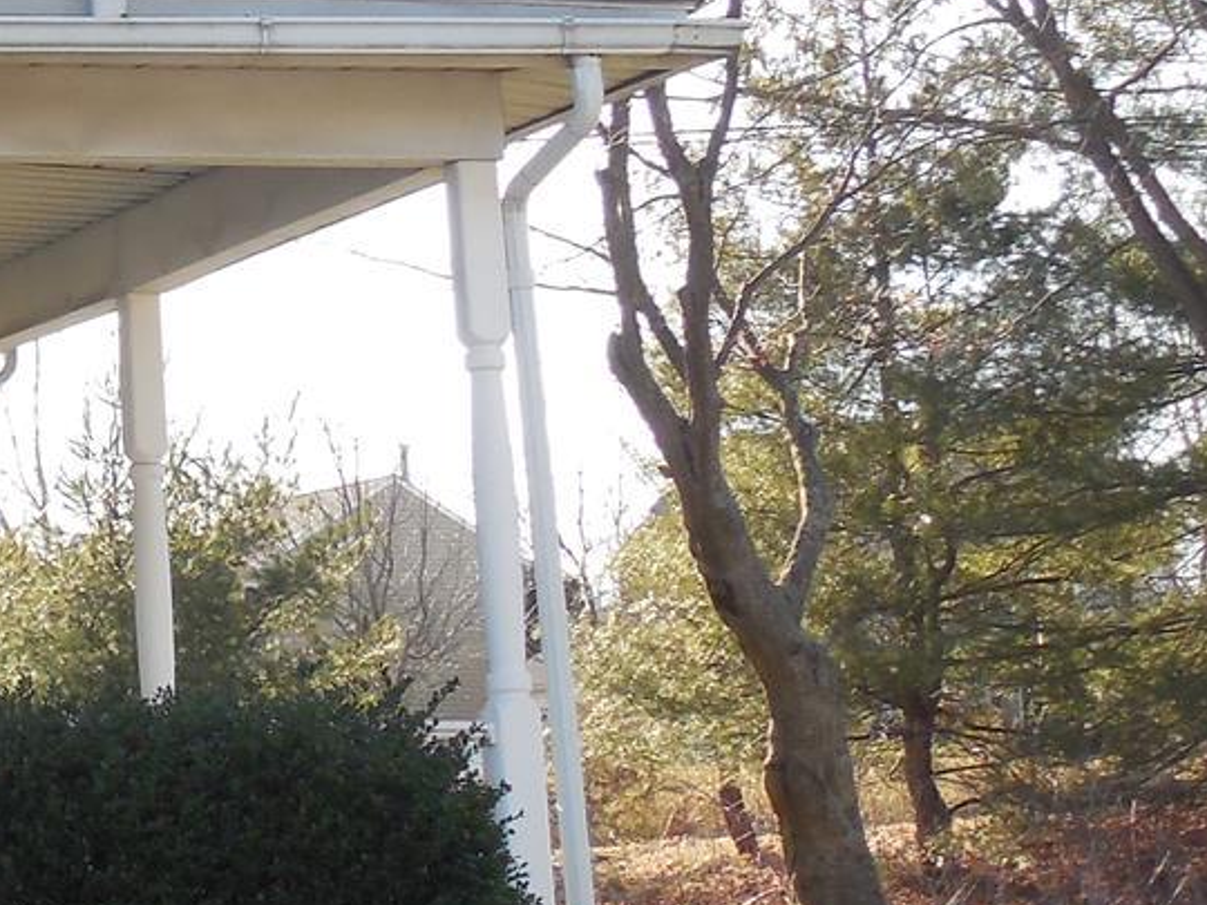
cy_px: 42
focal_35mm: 148
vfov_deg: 10.0
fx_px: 5161
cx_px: -919
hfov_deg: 12.3
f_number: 3.8
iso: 125
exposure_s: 1/250
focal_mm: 7
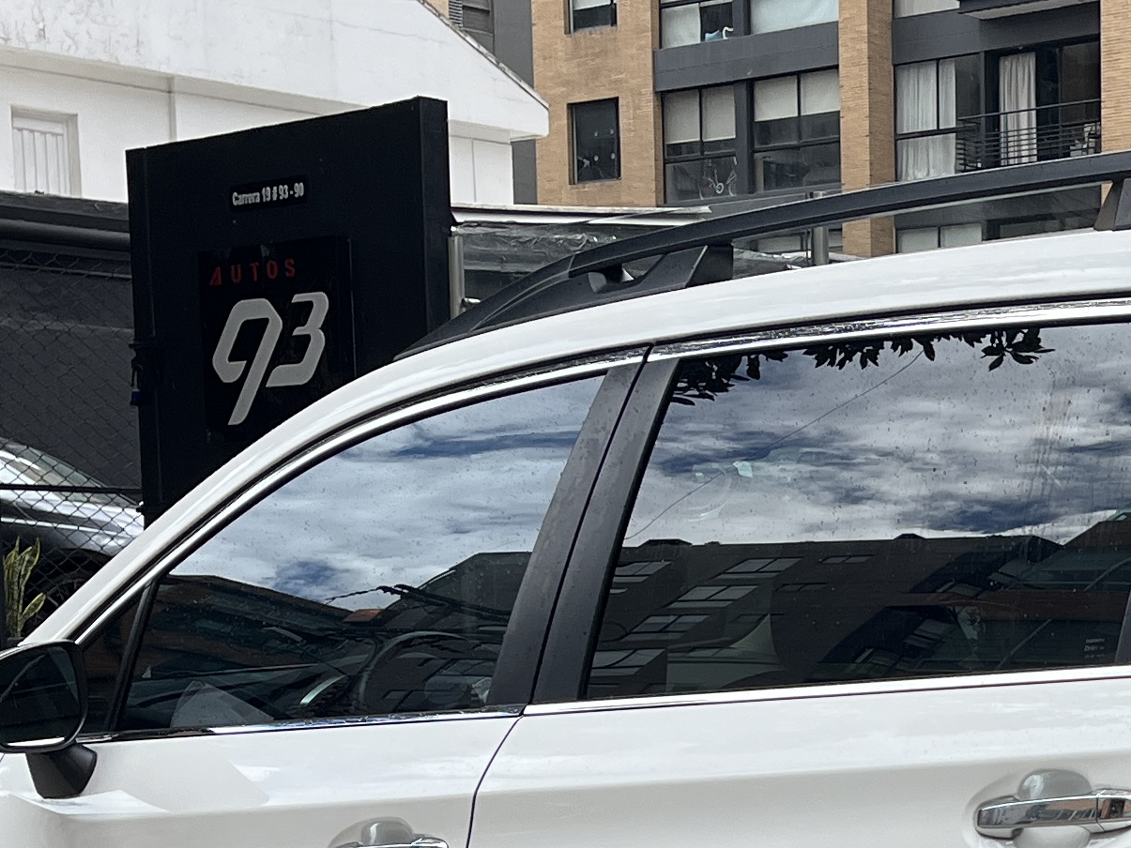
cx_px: 1230
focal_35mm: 87
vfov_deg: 16.5
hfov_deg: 21.4
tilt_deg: -6.8
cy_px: 905
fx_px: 2843
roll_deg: +0.0
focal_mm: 5.1
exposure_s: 1/1802
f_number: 1.6
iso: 50
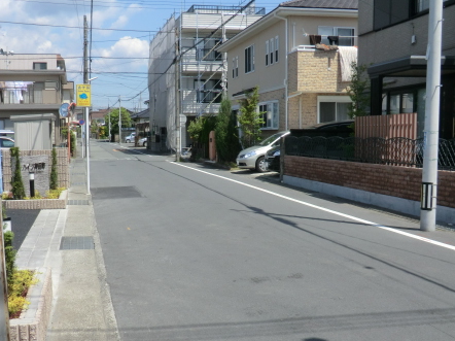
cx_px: 189
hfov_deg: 44.7
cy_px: 203
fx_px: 552
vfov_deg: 34.2
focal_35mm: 42
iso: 80
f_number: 3.5
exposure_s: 1/1000
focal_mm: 5.2
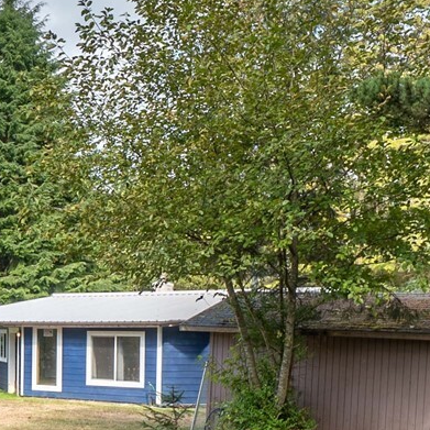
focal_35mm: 59
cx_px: -123
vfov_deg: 28.3
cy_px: 360
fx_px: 829
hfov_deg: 25.3
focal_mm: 16
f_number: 7.1
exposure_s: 1/50
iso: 80
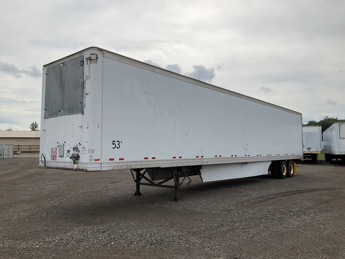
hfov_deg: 61.6
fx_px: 289
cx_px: 172
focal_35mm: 29
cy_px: 130
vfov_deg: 48.3
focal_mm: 3
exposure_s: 1/4065
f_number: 1.8
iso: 25
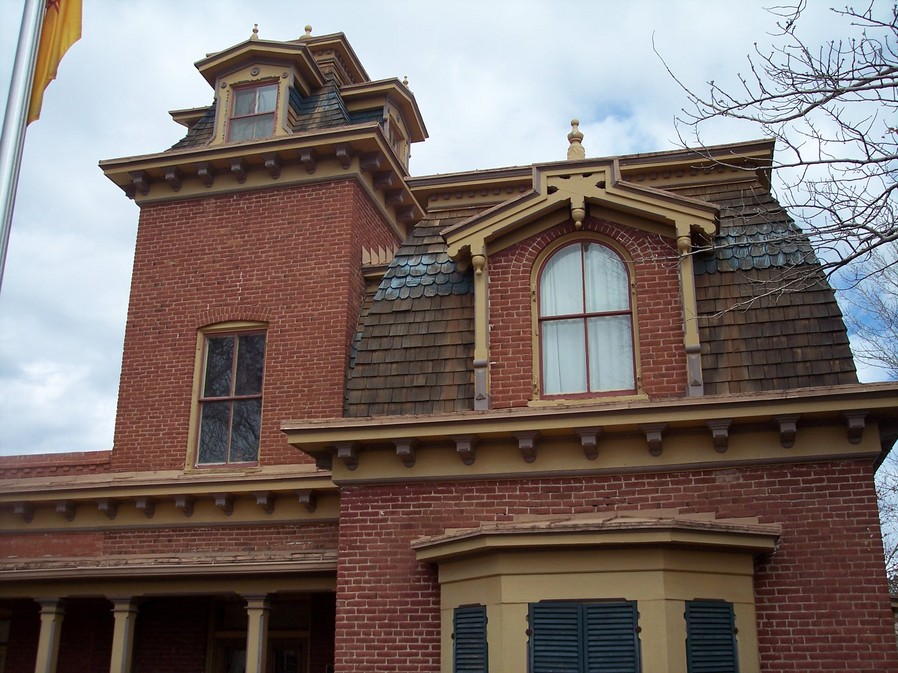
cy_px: 336
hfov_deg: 47.9
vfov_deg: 36.8
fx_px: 1011
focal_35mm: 39
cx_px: 449
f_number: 4
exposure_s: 1/500
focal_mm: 8
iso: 100
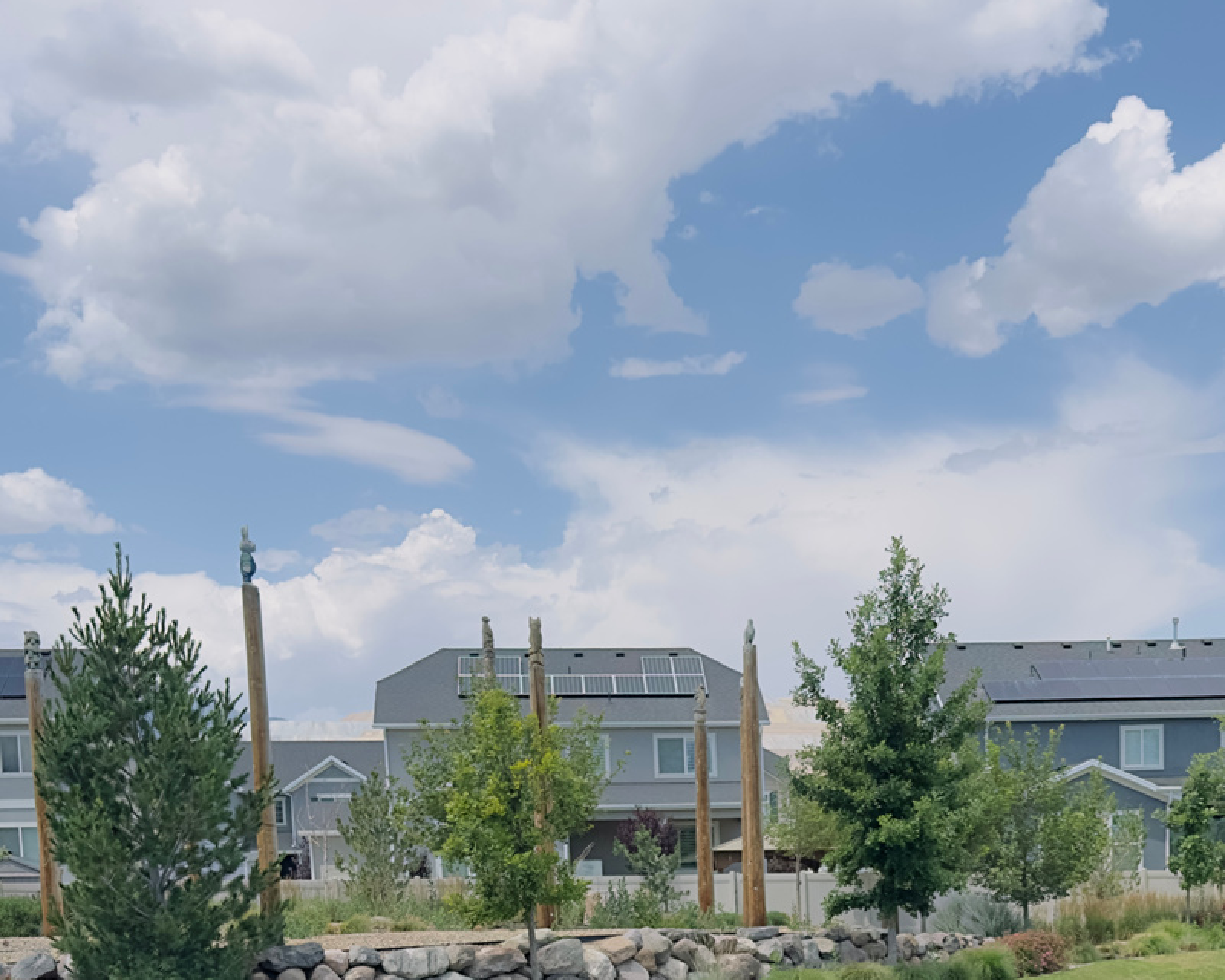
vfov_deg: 23.4
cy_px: 1156
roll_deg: +1.5
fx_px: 2175
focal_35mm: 60
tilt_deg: -6.4
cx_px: 858
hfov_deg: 31.1
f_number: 1.78
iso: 100
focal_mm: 6.86
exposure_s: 1/6849
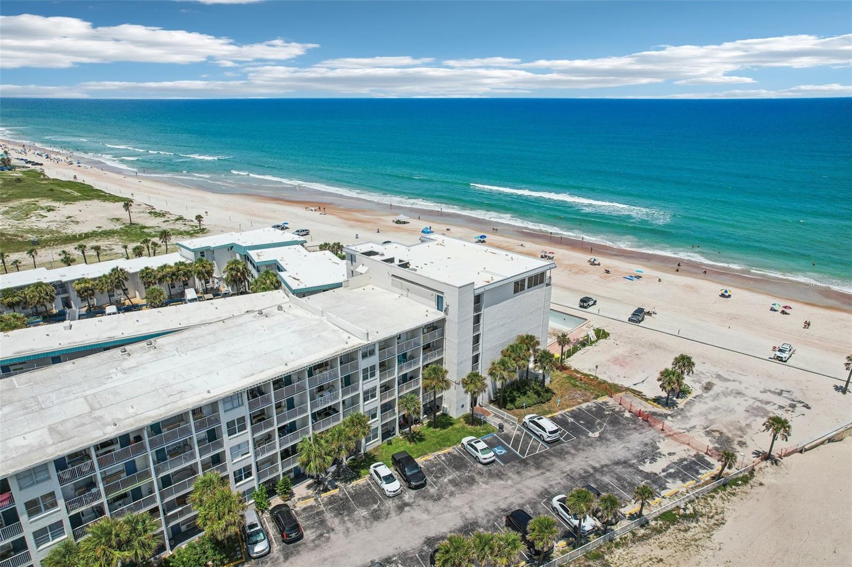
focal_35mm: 22
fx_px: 521
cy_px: 284
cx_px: 426
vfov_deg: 57.2
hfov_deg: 78.6
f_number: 2.8
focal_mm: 8.4
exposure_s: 1/6000
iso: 160
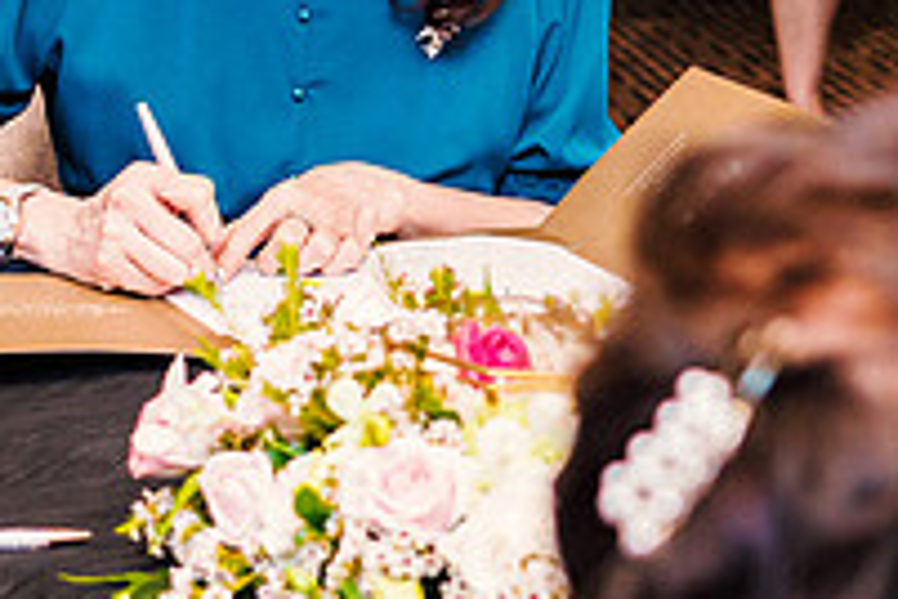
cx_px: 255
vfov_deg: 8.9
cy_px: 25
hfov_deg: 13.4
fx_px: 3816
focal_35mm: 153
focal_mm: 25
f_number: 2
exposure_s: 1/125
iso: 640
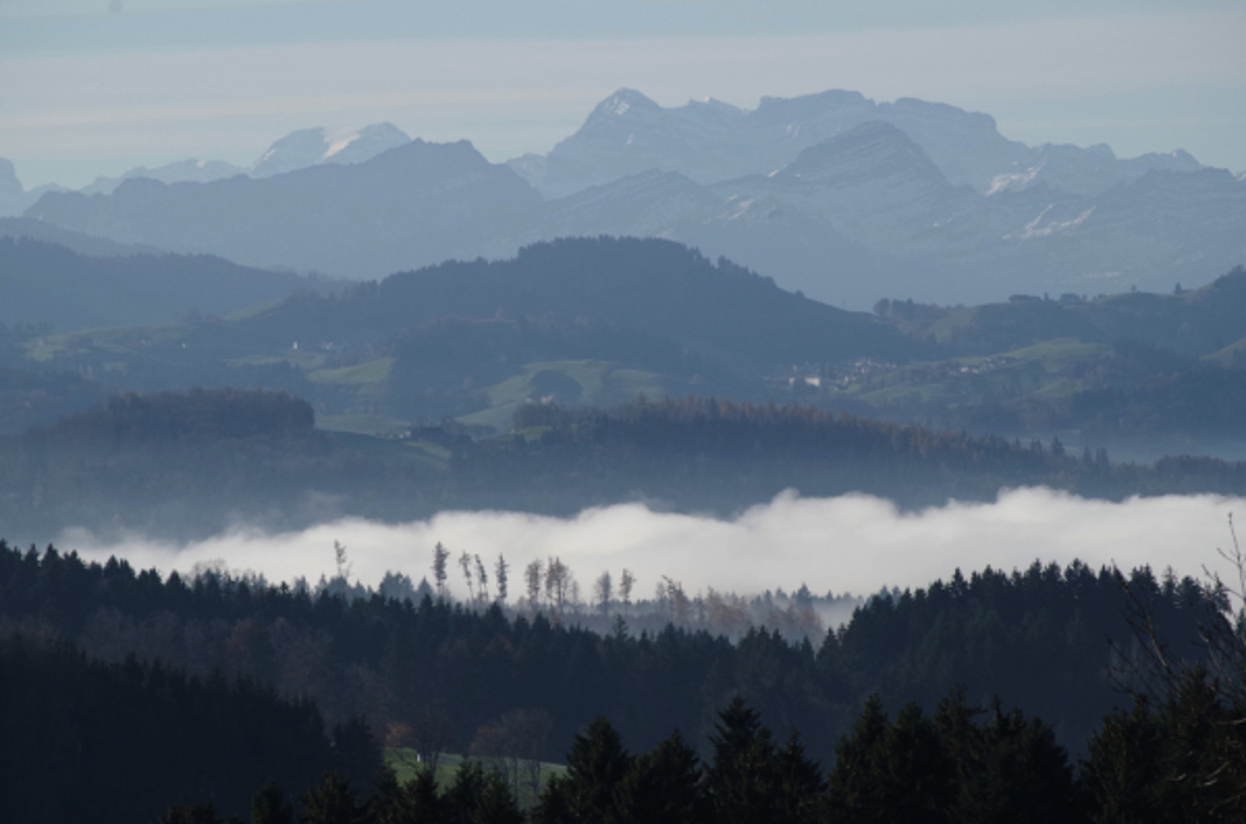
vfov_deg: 5.1
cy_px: 412
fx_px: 9323
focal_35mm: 270
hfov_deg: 7.6
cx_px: 623
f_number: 8
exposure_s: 1/1500
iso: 400
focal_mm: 180
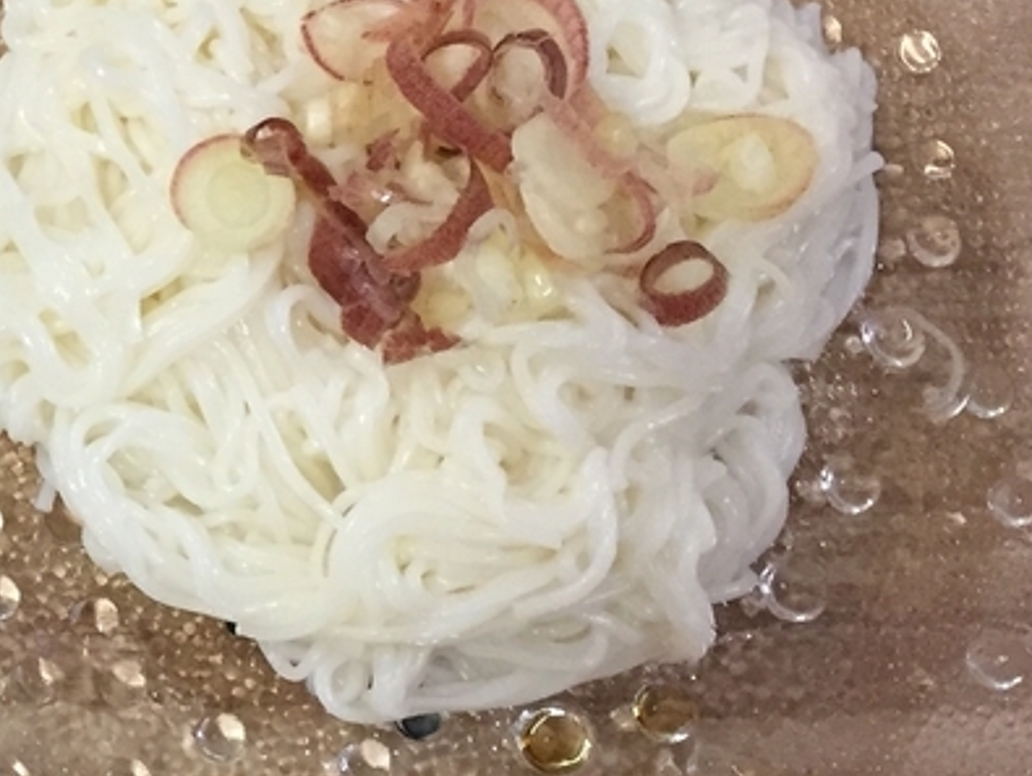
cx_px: -282
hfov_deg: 20.5
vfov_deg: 16.8
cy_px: 379
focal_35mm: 88
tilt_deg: -75.1
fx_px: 2626
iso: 160
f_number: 2.2
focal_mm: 4.15
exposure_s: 1/30
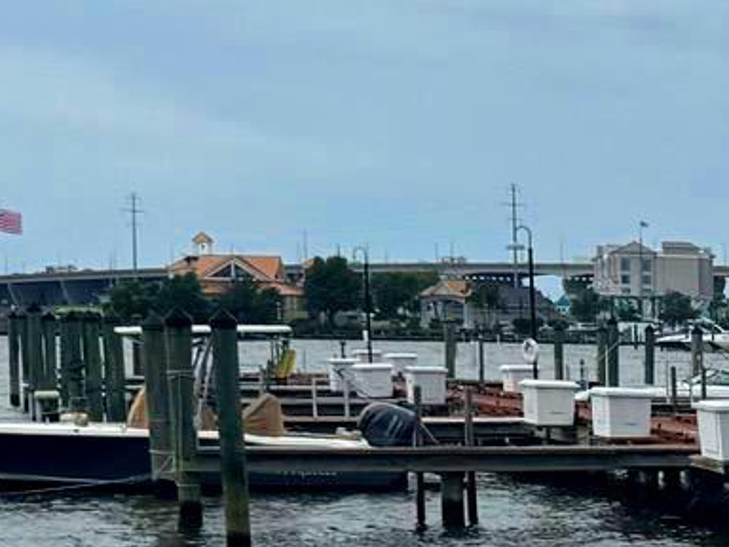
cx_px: 1359
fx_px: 2696
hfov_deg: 13.6
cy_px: 653
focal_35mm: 128
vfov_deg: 11.4
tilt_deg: -6.7
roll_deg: -1.3
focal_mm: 6.76
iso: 80
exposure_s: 1/7937
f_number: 1.78
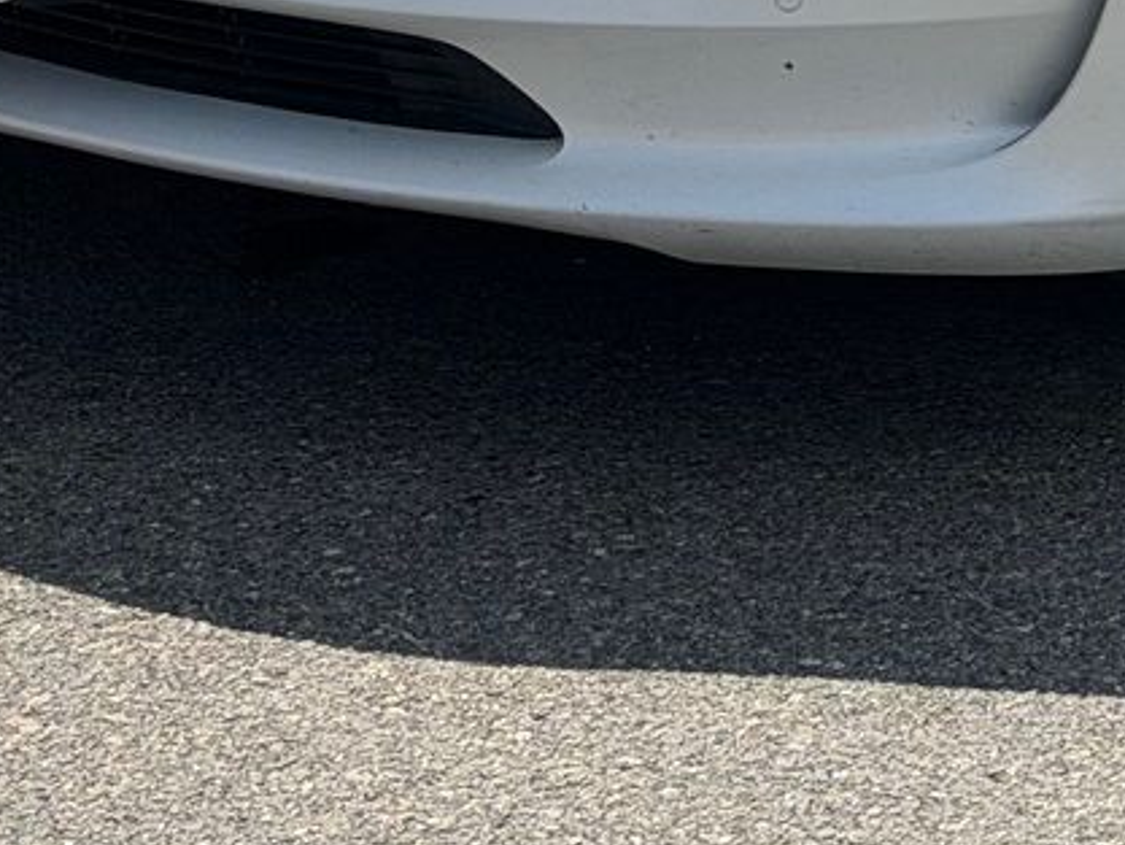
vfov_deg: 7.8
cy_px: -675
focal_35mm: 184
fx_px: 5982
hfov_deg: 10.5
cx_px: 1535
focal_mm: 6.76
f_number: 1.78
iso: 100
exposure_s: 1/8772
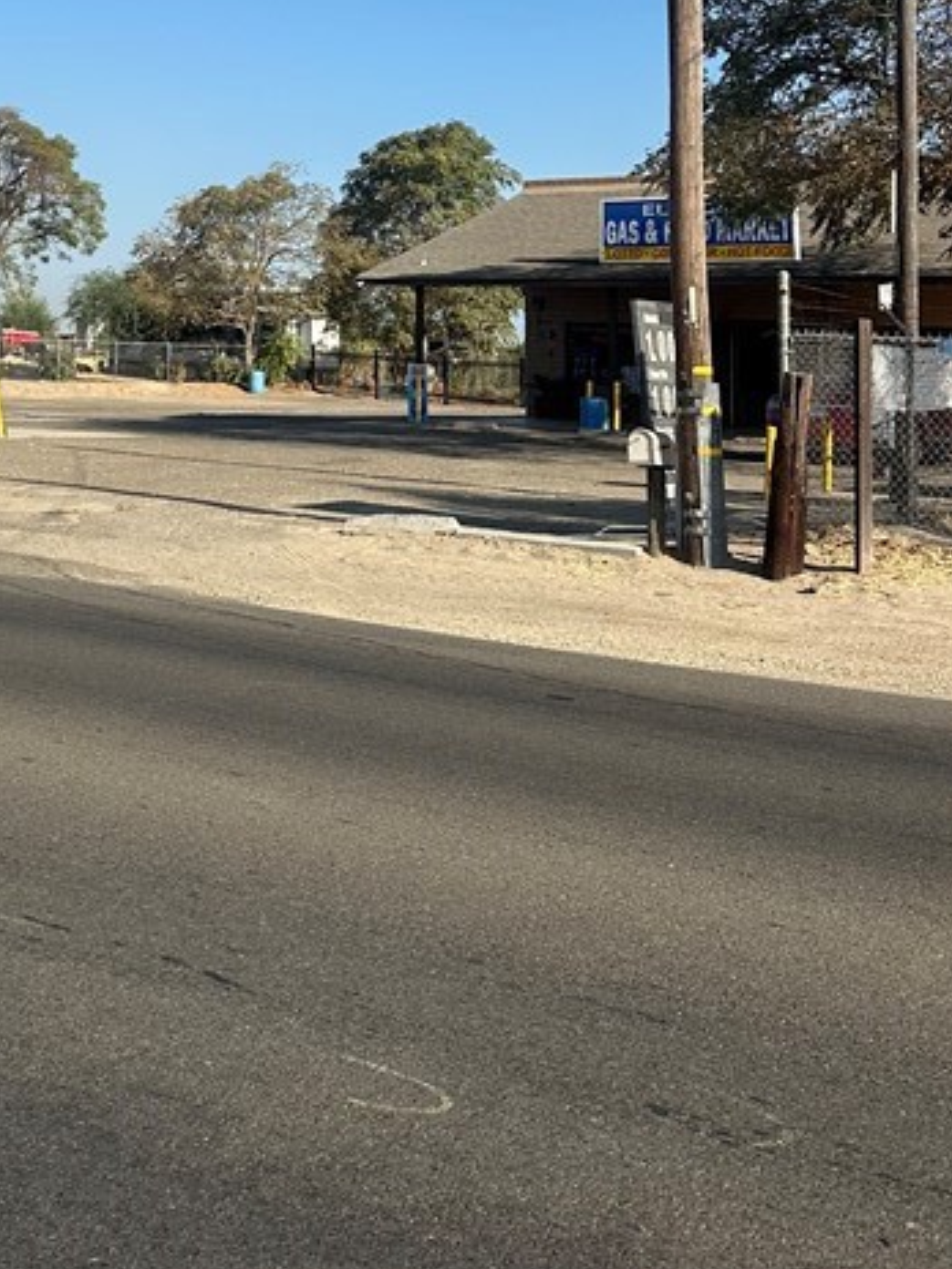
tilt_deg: +5.0
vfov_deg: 34.5
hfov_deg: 25.7
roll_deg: -1.5
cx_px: -60
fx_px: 1943
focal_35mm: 53
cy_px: 172
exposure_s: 1/5263
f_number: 1.78
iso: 80
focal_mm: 6.86
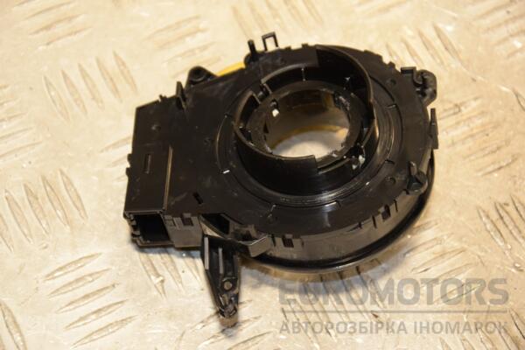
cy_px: 175
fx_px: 1640
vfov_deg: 12.2
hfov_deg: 18.2
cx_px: 262
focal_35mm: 112
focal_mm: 75
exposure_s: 1/125
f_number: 5.3
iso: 800
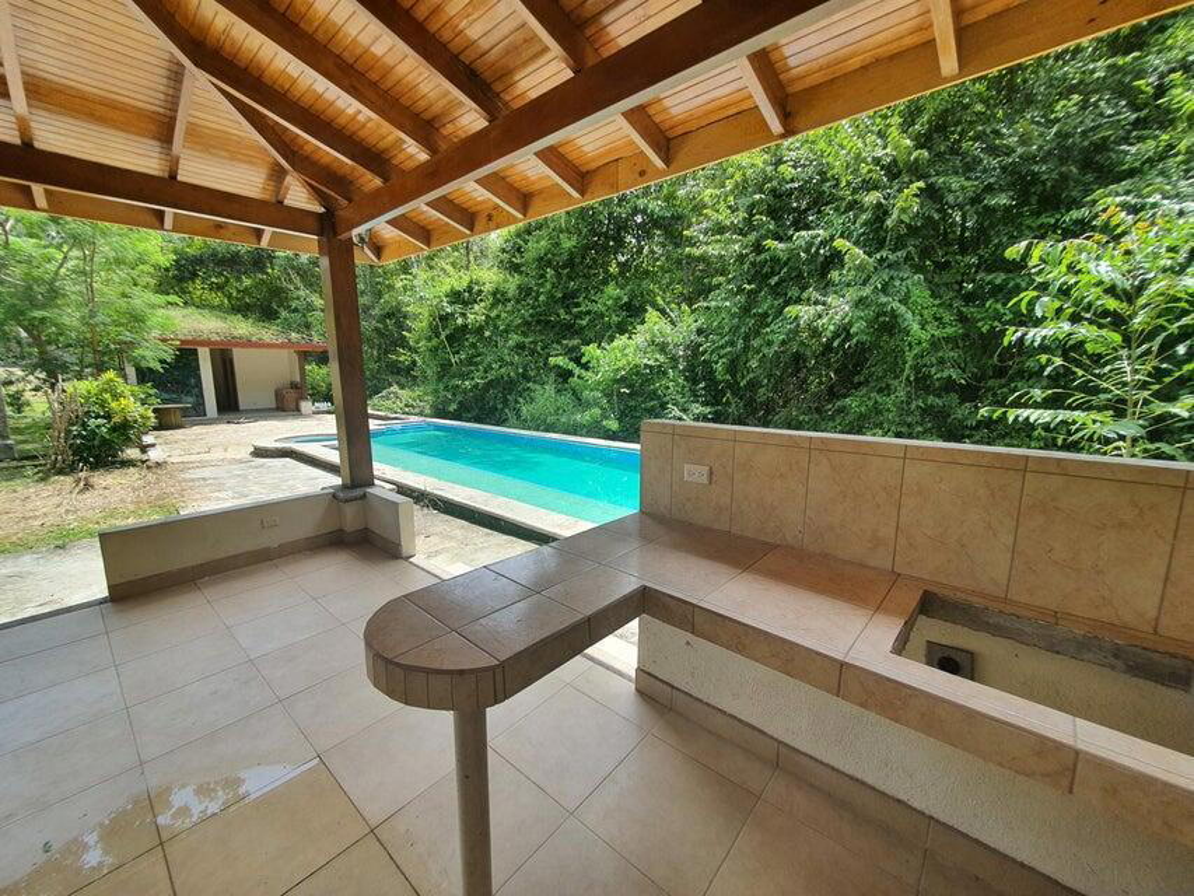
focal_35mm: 13
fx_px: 448
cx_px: 597
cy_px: 448
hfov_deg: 106.2
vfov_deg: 89.9
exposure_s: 1/260
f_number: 2.2
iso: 50
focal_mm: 1.8
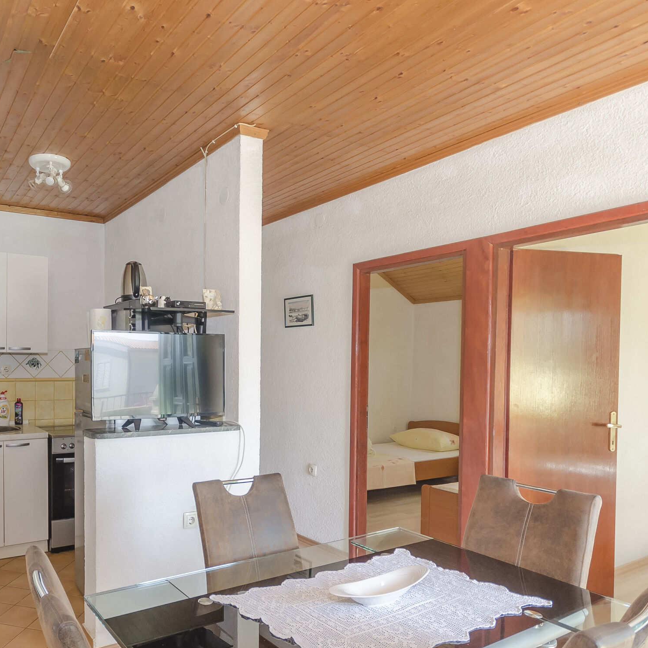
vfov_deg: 64.7
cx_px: 173
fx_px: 508
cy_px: 370
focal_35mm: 24
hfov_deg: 61.9
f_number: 4
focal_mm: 10
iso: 360
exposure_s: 1/60
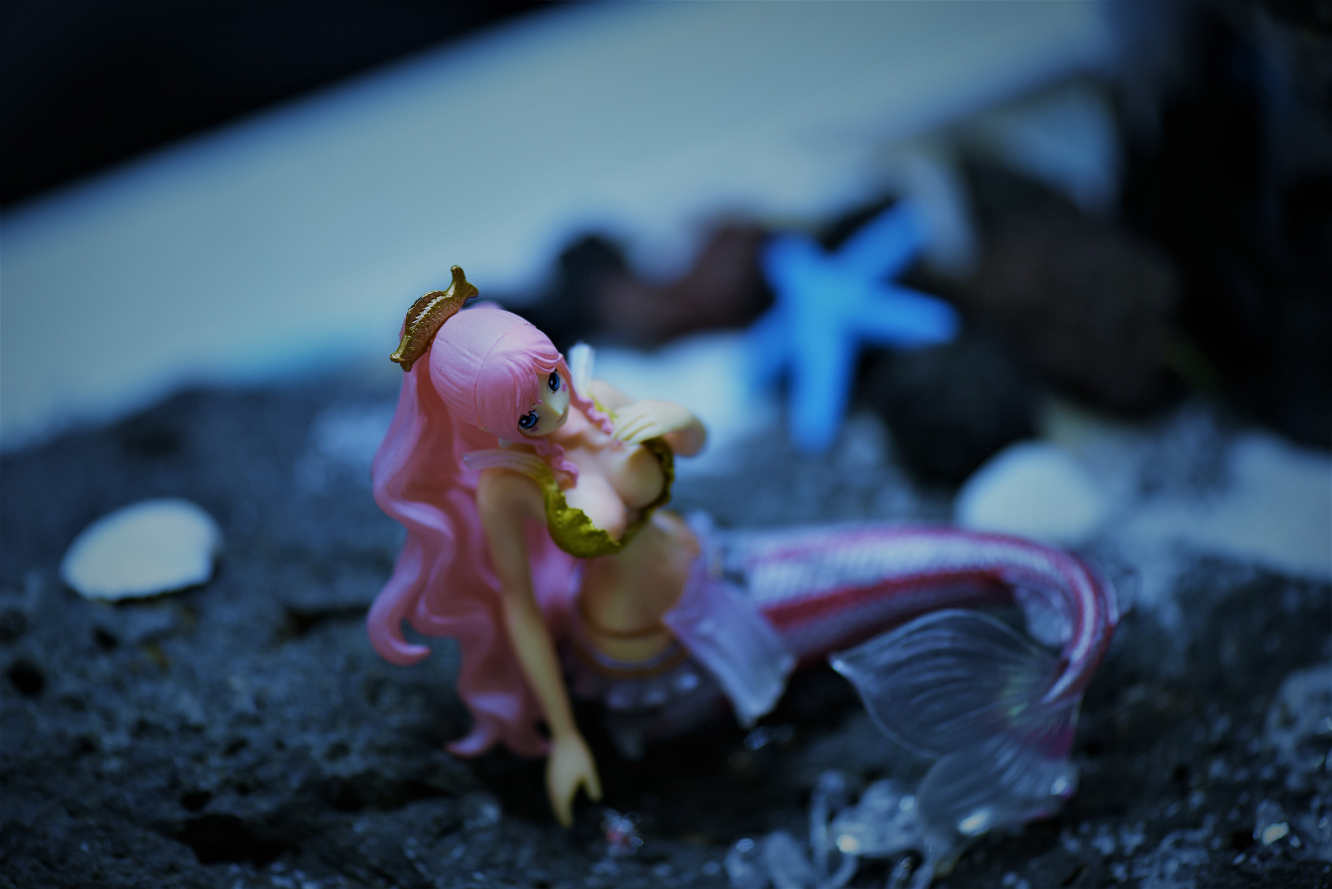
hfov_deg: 19.4
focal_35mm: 105
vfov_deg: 13.1
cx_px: 666
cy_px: 444
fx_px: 3886
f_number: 3.2
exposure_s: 1/125
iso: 64
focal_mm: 105
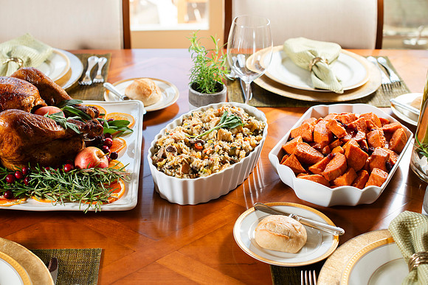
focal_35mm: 50
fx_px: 595
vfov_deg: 27.0
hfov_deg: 39.6
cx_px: 214
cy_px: 142
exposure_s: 1/200
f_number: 4.5
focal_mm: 50
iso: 250
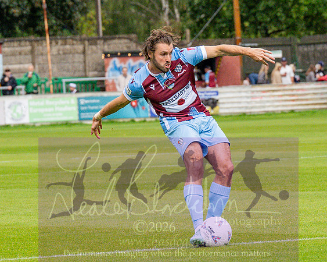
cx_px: 146
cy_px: 117
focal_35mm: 389
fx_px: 3764
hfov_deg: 5.0
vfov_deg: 4.0
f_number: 3.5
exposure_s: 1/5000
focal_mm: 93
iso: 800
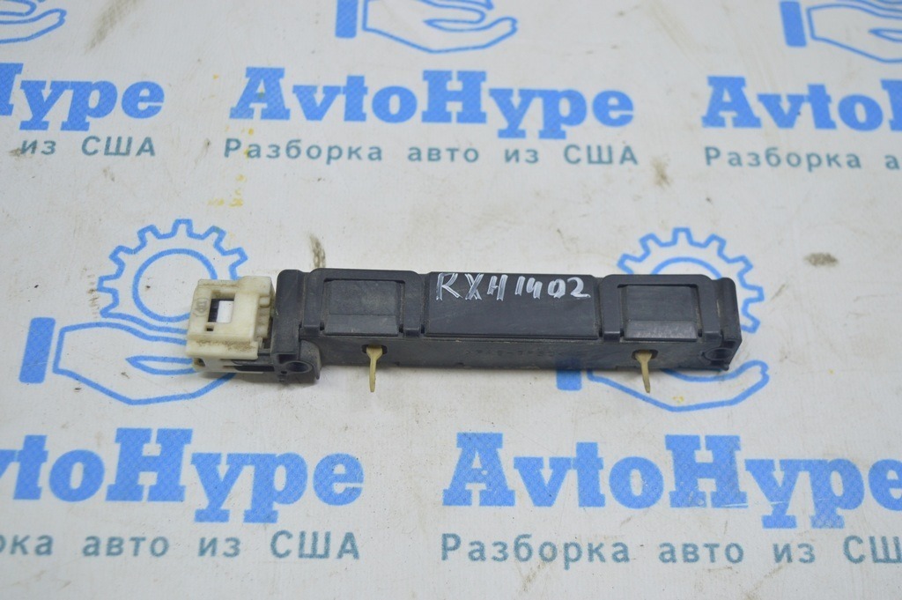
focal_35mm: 46
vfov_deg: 28.9
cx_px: 451
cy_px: 300
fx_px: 1164
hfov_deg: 42.4
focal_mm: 31
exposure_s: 1/40
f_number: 4.2
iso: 400
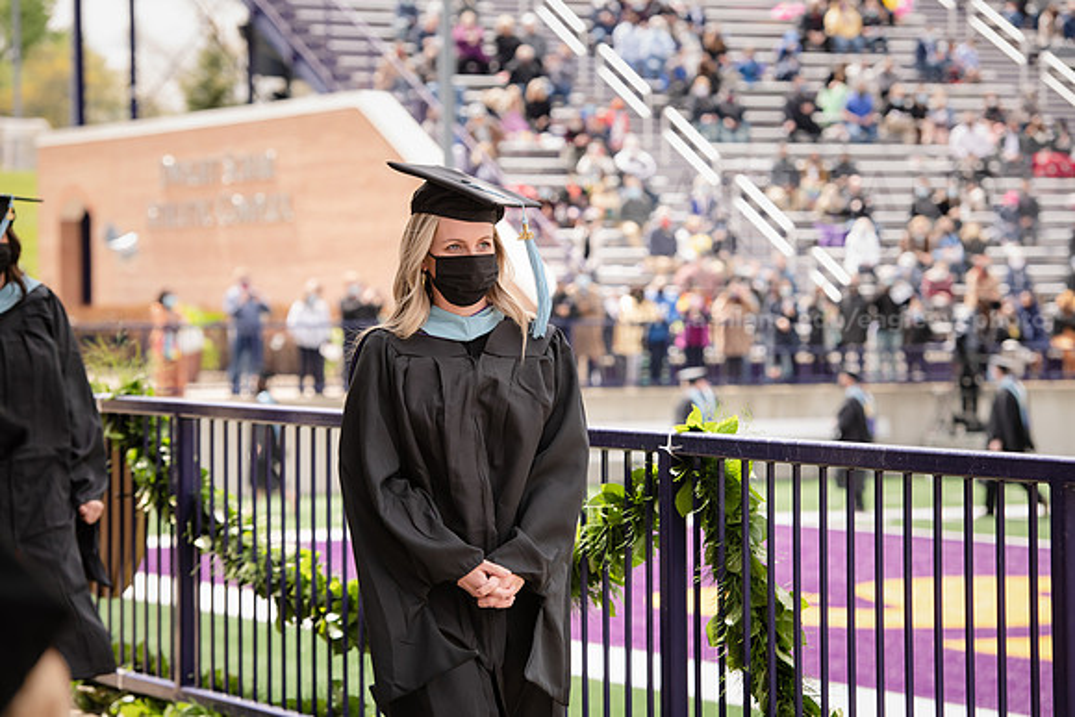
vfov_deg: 11.0
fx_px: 3733
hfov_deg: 16.4
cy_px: 358
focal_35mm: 125
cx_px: 538
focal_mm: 125
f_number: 5.6
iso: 400
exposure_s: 1/500
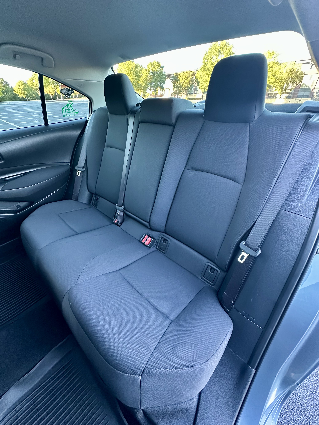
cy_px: 212
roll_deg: -0.9
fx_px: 172
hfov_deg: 85.7
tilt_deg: -32.8
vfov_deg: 102.1
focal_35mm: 14
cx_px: 160
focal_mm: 2.22
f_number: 2.2
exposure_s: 1/60
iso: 640
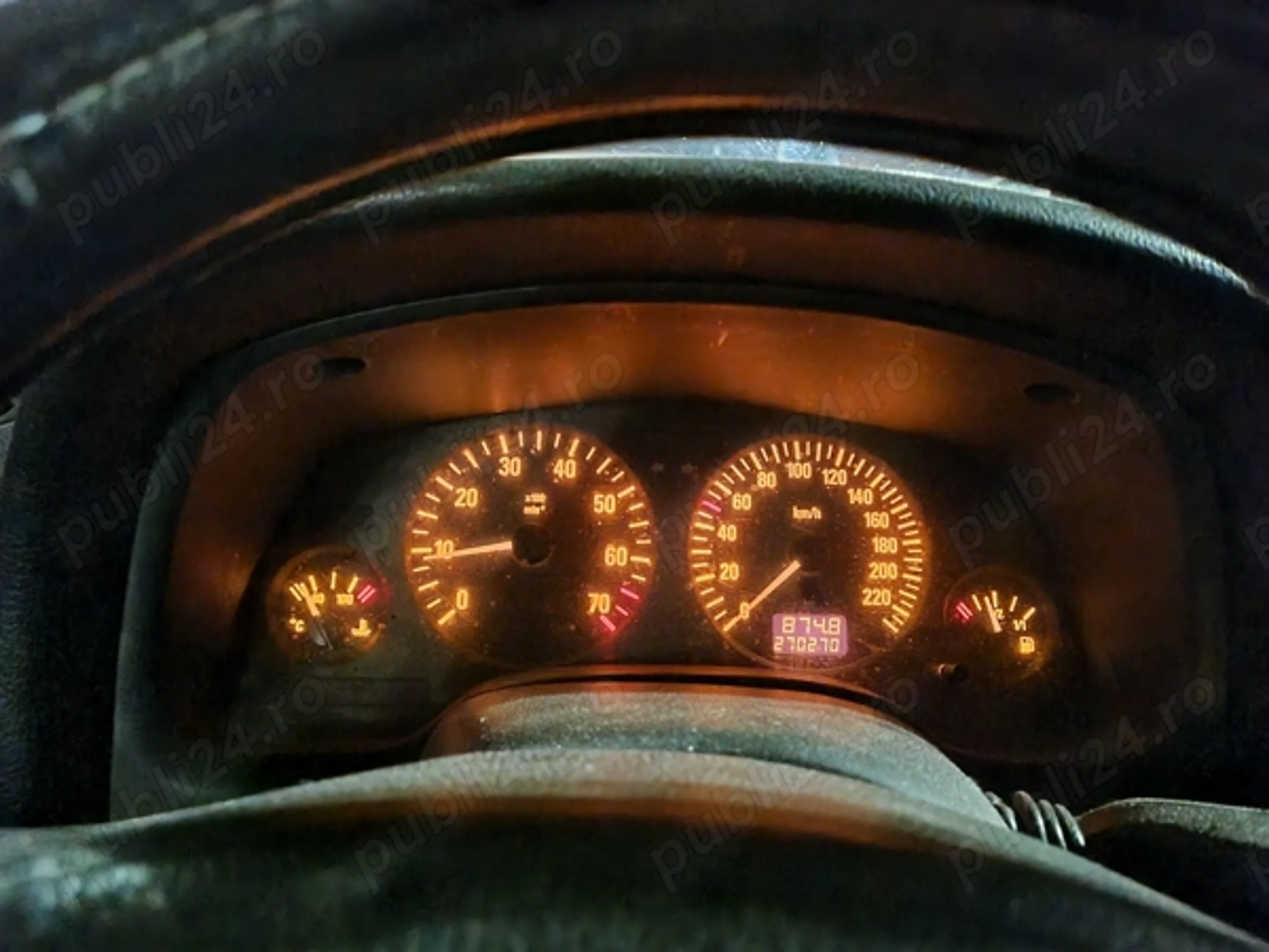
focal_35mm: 26
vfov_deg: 53.1
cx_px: 634
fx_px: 953
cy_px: 476
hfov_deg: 67.3
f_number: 1.8
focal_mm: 5.4
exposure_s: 1/5
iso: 2500
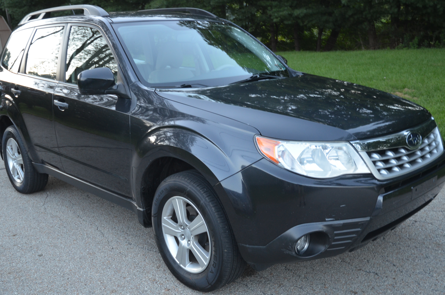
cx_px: 222
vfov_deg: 35.3
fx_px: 463
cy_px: 148
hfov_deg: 51.4
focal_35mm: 38
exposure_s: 1/40
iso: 800
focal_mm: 25
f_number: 3.8
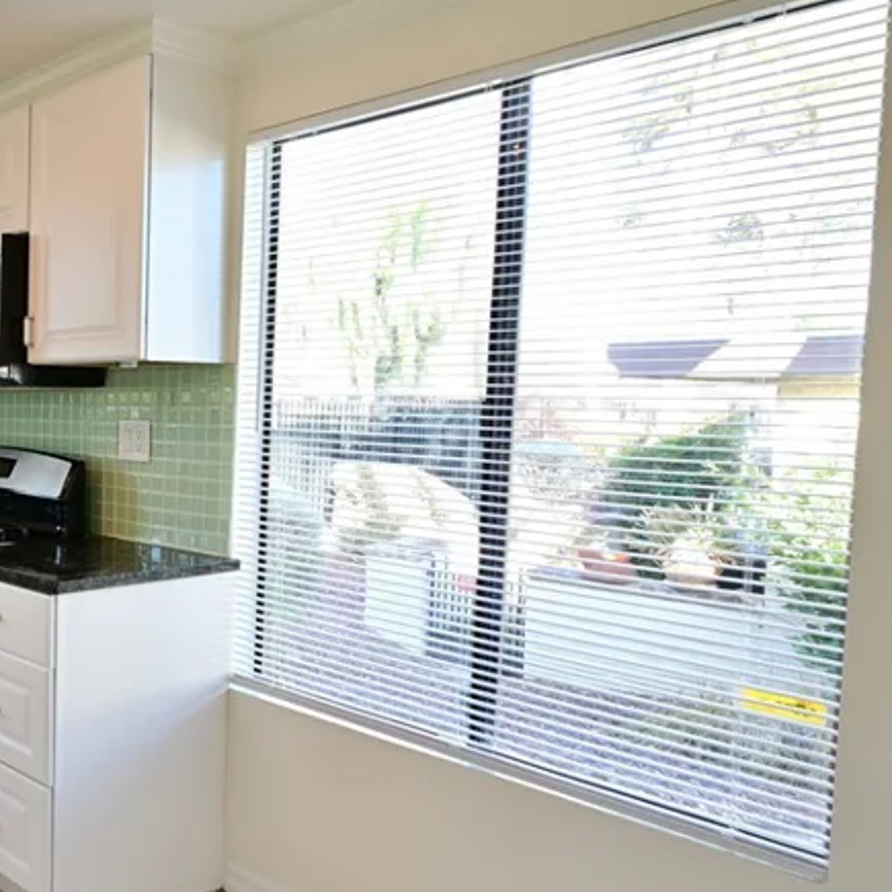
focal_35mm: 32
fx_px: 933
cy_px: 442
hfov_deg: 40.2
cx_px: -113
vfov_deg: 51.1
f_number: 9
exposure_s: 1/60
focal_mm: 16
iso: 1600
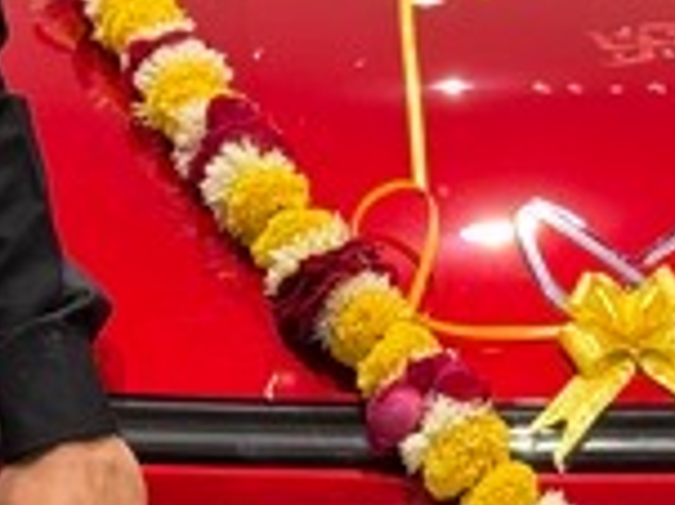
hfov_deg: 8.8
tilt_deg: -9.6
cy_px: -7
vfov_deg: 6.6
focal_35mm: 223
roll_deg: +0.1
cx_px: 608
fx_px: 4345
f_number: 1.78
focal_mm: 6.76
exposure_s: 1/100
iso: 250
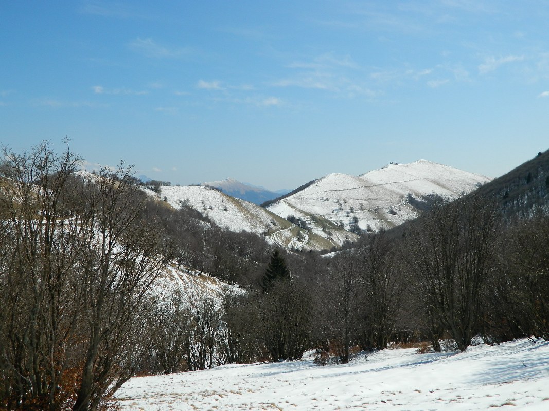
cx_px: 274
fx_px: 555
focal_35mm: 35
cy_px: 206
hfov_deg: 52.6
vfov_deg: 40.7
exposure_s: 1/250
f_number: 9.4
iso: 80
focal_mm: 6.2
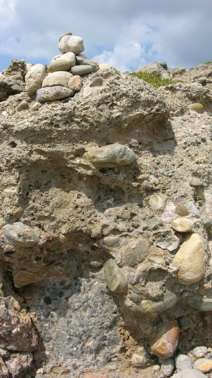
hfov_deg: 30.4
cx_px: 118
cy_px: 186
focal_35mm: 39
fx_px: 390
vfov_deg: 51.6
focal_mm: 8.9
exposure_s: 1/235
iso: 50
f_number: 6.3
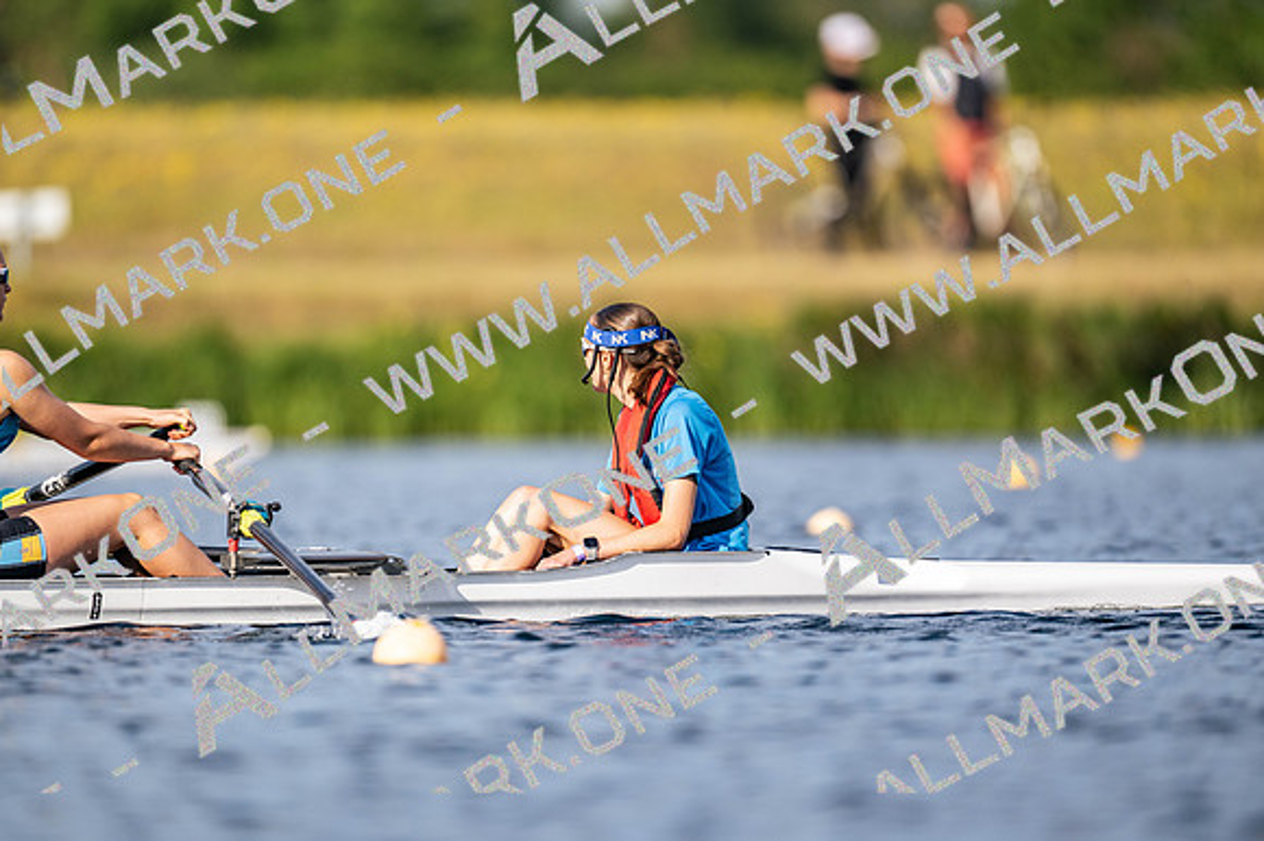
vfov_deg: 2.3
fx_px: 21059
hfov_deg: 3.4
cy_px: 420
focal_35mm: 600
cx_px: 632
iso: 250
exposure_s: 1/2500
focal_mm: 600
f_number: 4
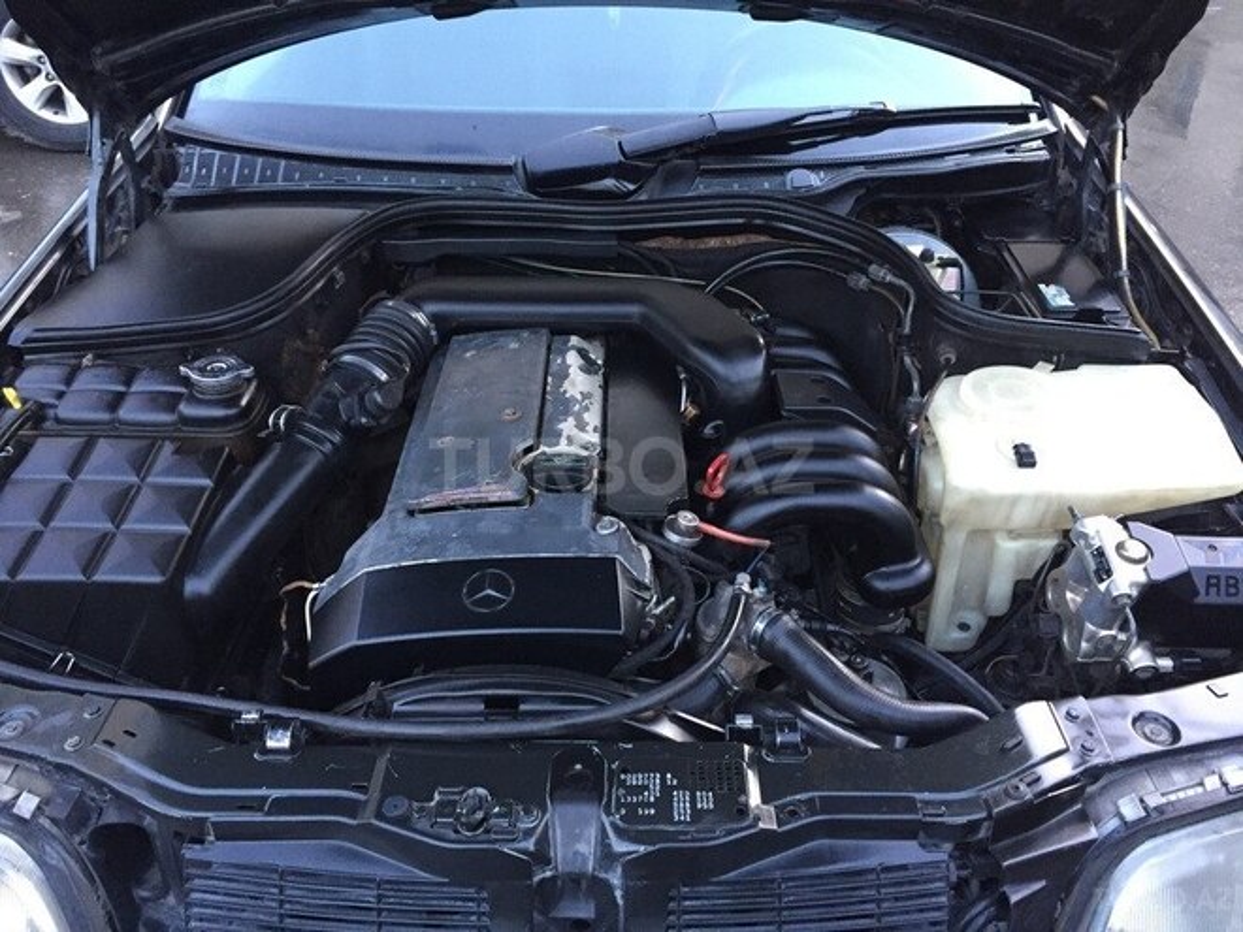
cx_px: 622
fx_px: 1041
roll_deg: -0.7
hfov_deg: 61.7
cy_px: 466
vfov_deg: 48.2
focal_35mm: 29
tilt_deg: -33.1
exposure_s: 1/25
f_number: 2.2
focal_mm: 4.15
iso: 250
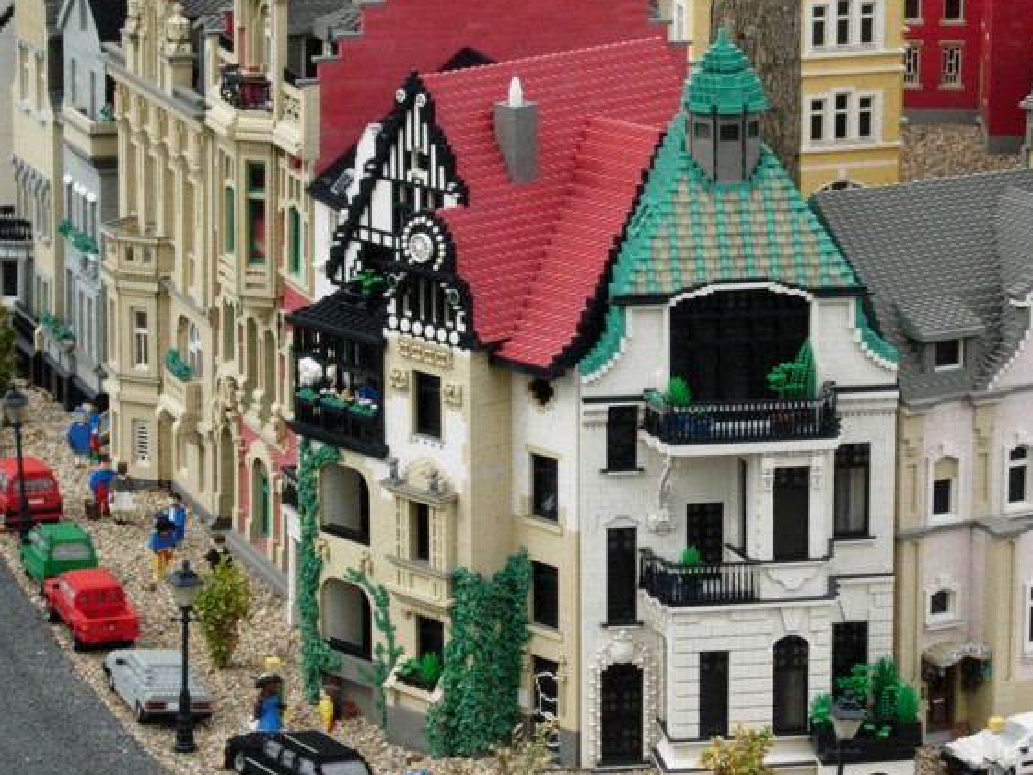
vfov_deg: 9.2
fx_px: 4806
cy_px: 409
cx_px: 735
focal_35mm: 161
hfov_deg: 12.2
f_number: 4.9
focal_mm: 23.4
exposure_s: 1/222
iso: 64
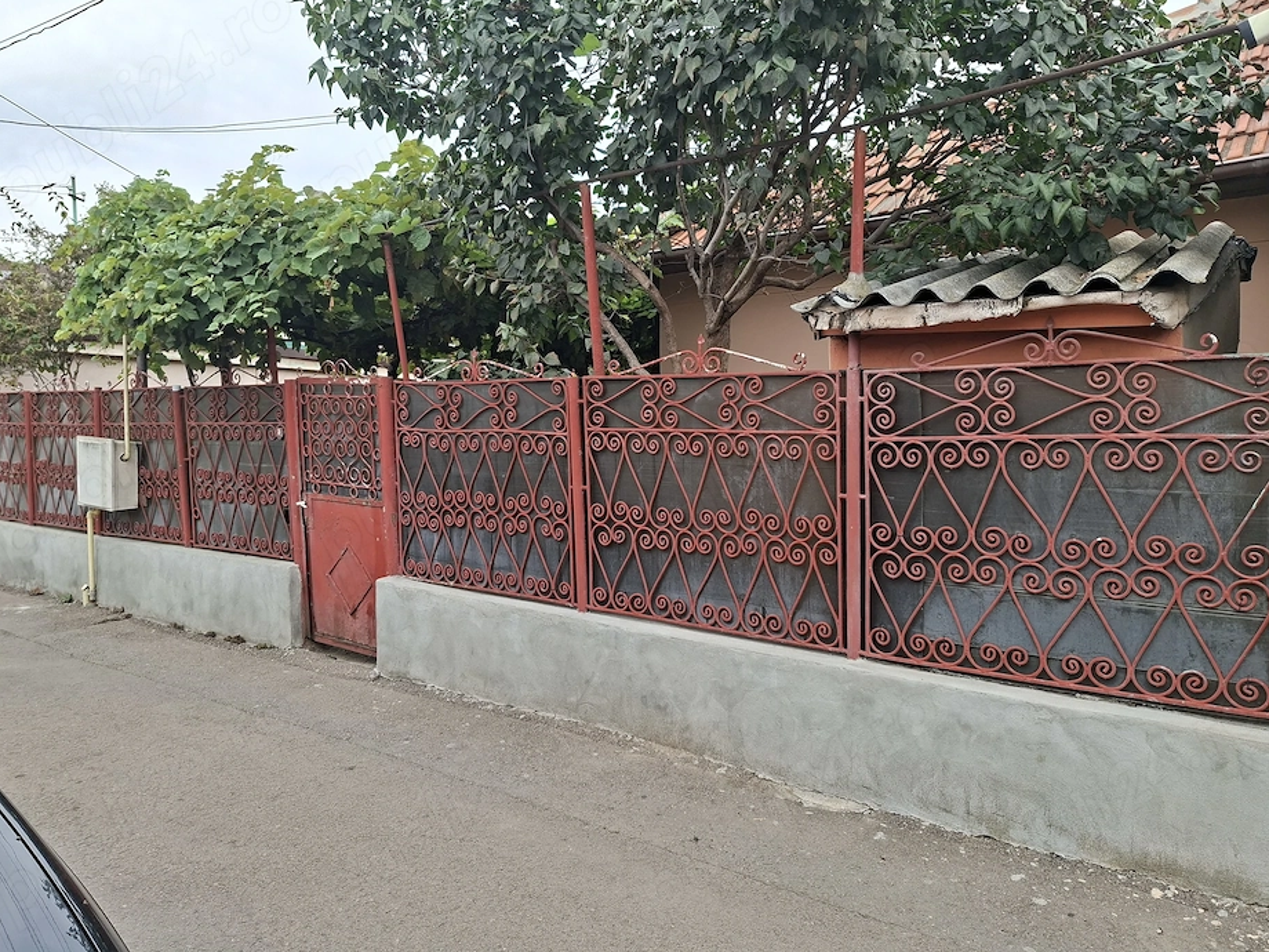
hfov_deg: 69.4
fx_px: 916
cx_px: 626
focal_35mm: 25
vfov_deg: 54.9
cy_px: 476
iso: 50
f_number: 1.8
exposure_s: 1/338
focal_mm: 5.54
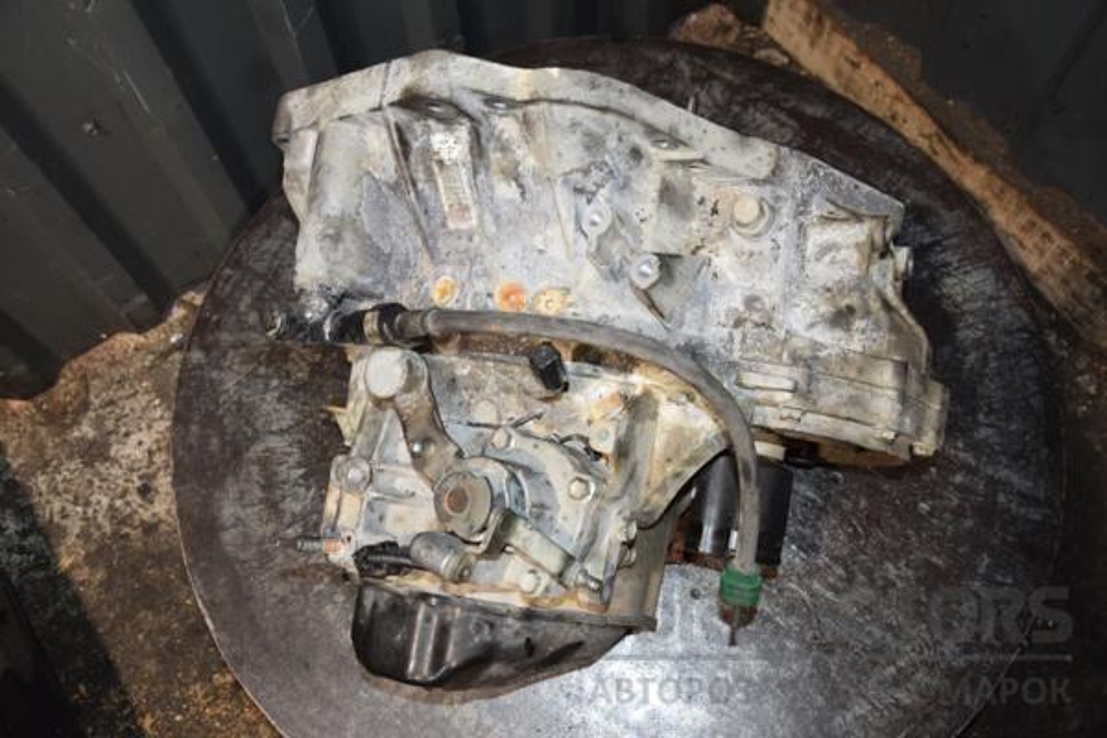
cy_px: 369
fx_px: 1107
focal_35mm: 36
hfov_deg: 53.1
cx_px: 554
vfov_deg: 36.9
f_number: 5
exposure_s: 1/60
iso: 800
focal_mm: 24
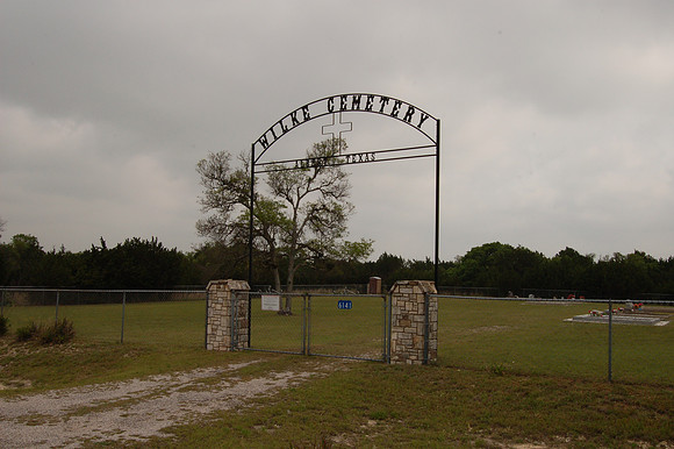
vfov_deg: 38.3
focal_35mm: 34
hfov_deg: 55.1
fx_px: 646
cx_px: 337
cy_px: 224
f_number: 14
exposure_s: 1/320
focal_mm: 23
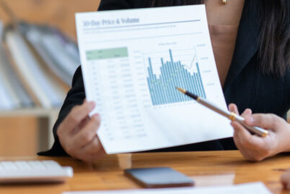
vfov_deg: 6.3
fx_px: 1749
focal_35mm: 217
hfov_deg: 9.4
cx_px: 242
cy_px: -9
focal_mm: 85
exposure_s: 1/200
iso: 320
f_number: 1.8
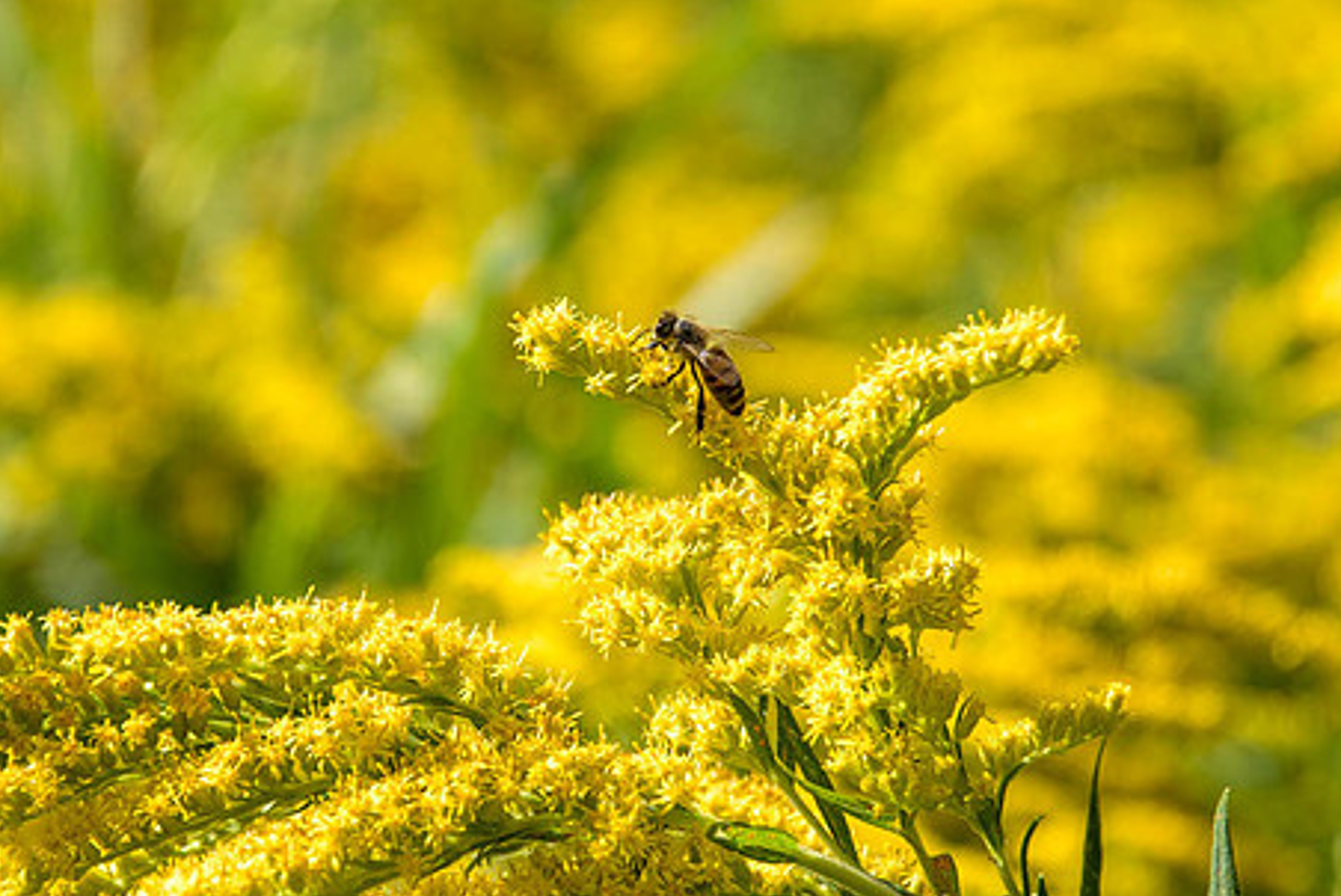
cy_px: 405
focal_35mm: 481
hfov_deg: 4.3
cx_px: 590
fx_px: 17928
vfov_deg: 2.9
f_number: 9
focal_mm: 250
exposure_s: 1/640
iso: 280
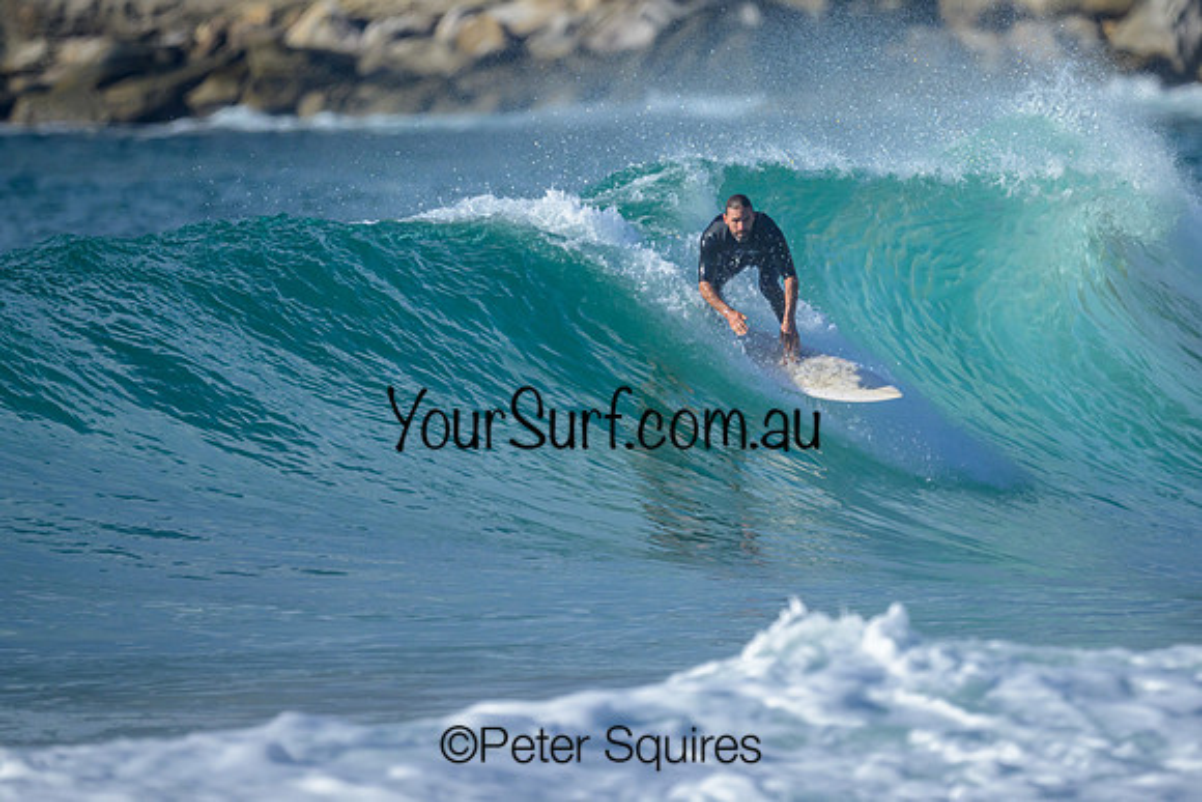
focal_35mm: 1093
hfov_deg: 1.9
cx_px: 660
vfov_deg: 1.3
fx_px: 36507
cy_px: 301
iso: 720
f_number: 6.3
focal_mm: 800
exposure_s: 1/4000
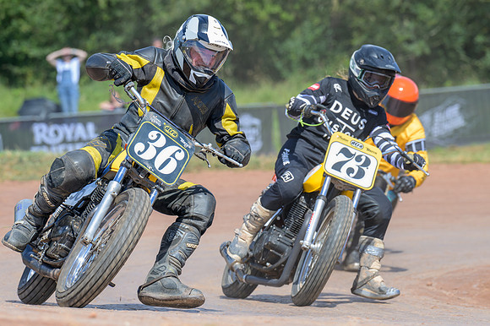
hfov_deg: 6.6
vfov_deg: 4.4
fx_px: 4277
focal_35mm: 314
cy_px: 170
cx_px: 257
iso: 200
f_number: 5
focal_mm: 200
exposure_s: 1/500
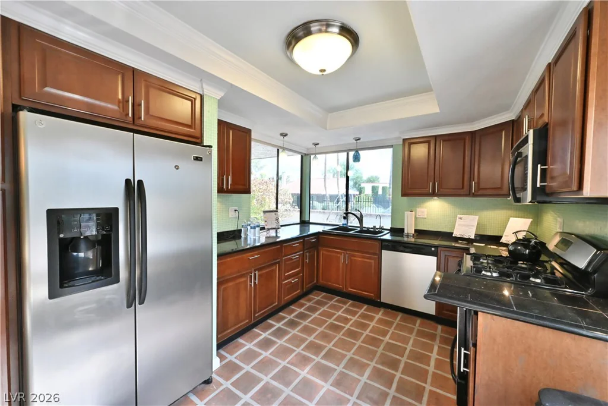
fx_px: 236
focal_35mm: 14
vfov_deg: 81.2
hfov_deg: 104.2
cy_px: 203
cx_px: 304
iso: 8000
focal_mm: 14
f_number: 16
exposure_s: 1/60
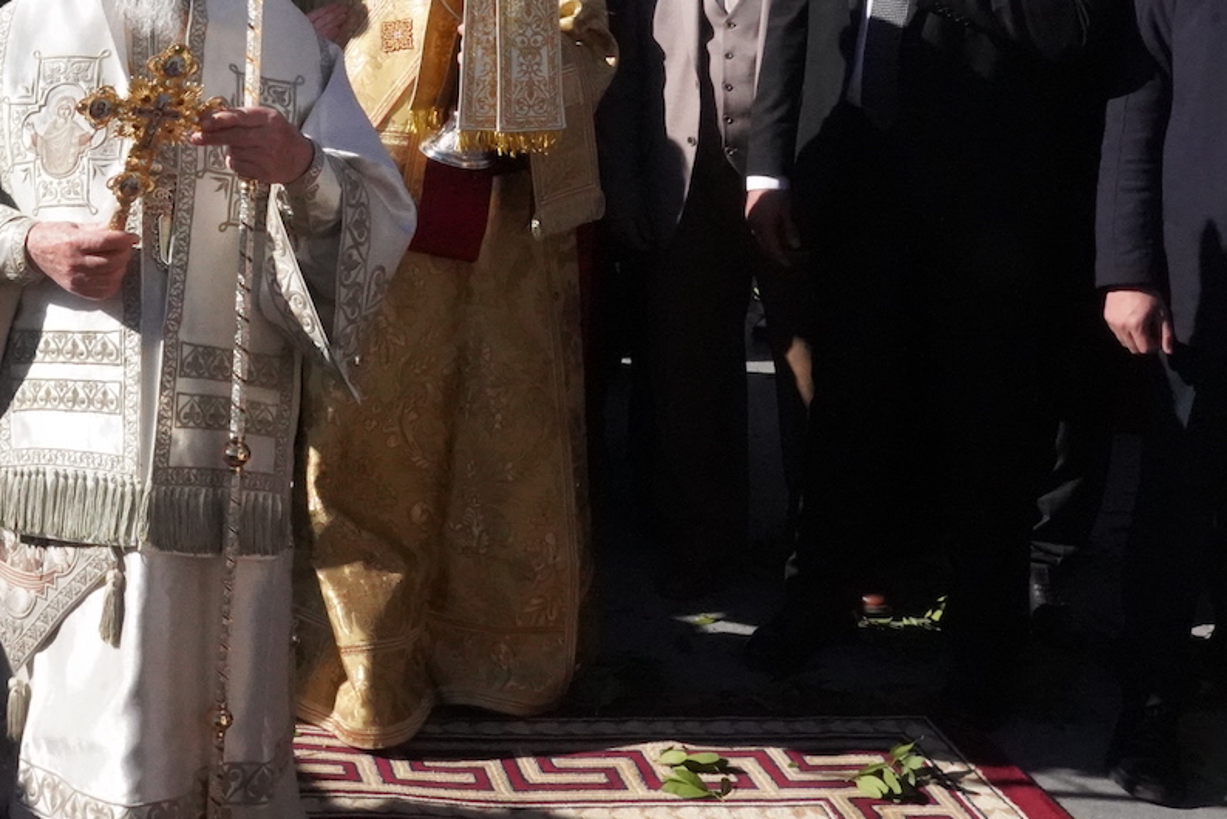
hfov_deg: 32.3
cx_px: 62
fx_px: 1977
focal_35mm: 58
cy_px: 45
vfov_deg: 22.7
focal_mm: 24
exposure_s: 1/4000
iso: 16000
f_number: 22
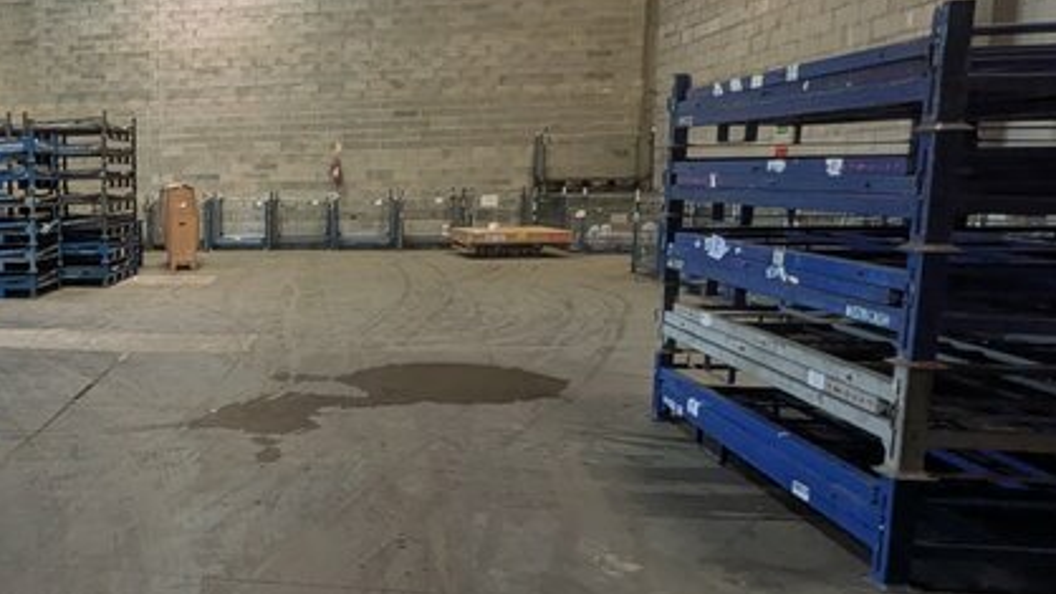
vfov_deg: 33.7
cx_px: 99
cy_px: 308
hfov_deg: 50.1
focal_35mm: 35
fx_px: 980
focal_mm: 1.83
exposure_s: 1/100
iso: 59
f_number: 2.2
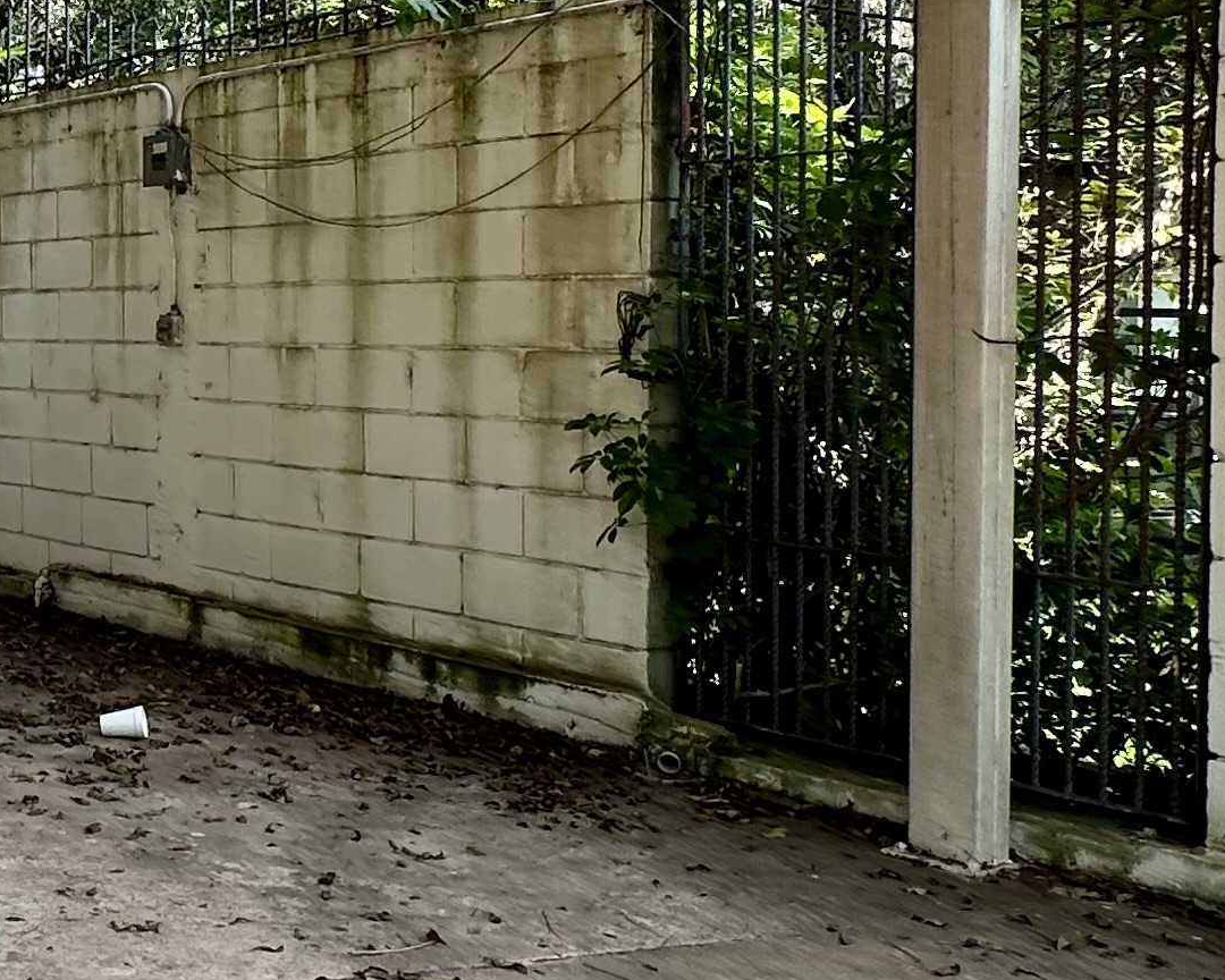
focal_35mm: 51
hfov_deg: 28.1
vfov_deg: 29.6
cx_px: -484
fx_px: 1849
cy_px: 396
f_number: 2.2
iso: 40
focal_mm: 2.22
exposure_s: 1/178
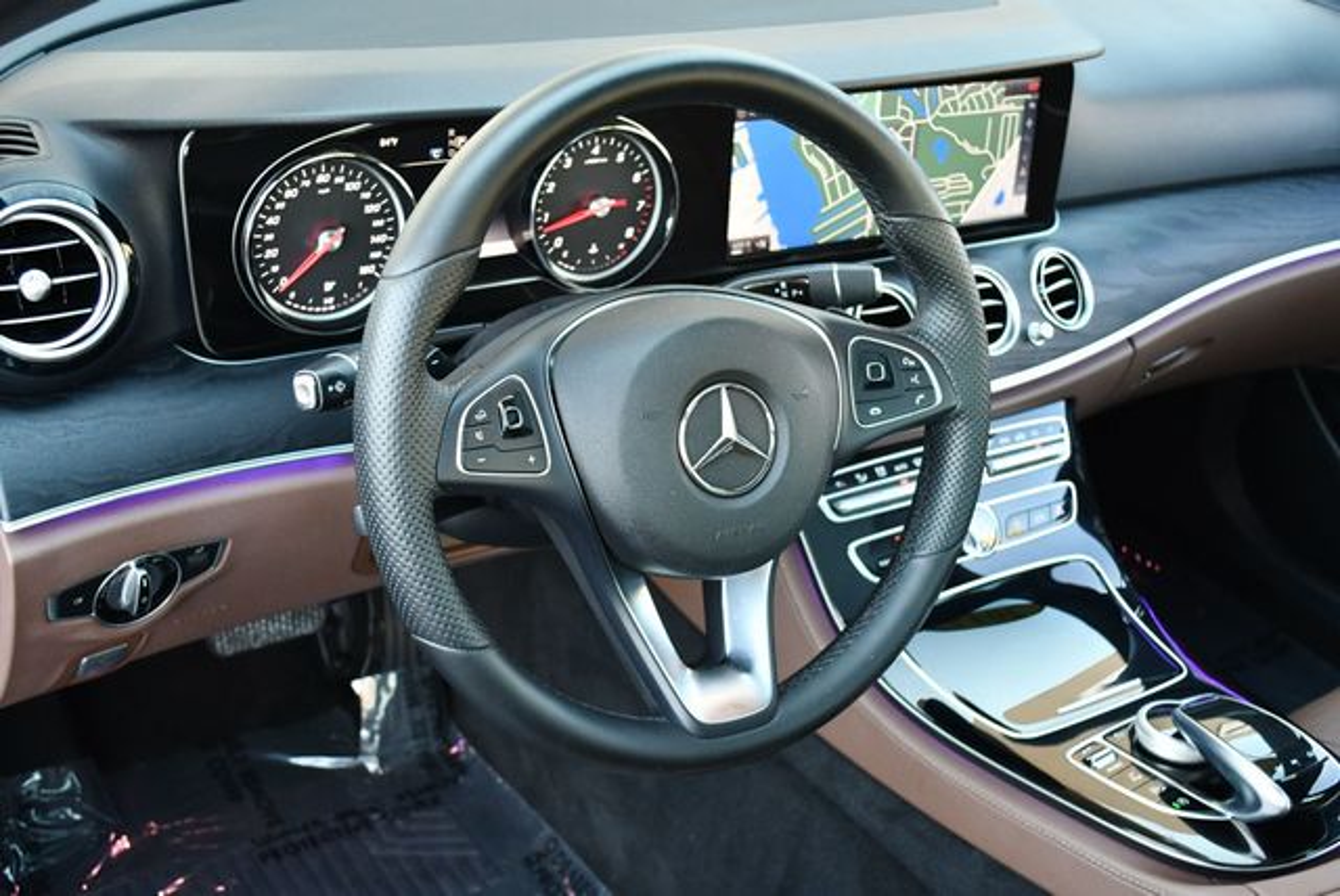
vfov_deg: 30.6
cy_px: 448
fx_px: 1639
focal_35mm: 44
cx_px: 670
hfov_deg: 44.5
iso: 1100
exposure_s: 1/125
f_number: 4
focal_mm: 22
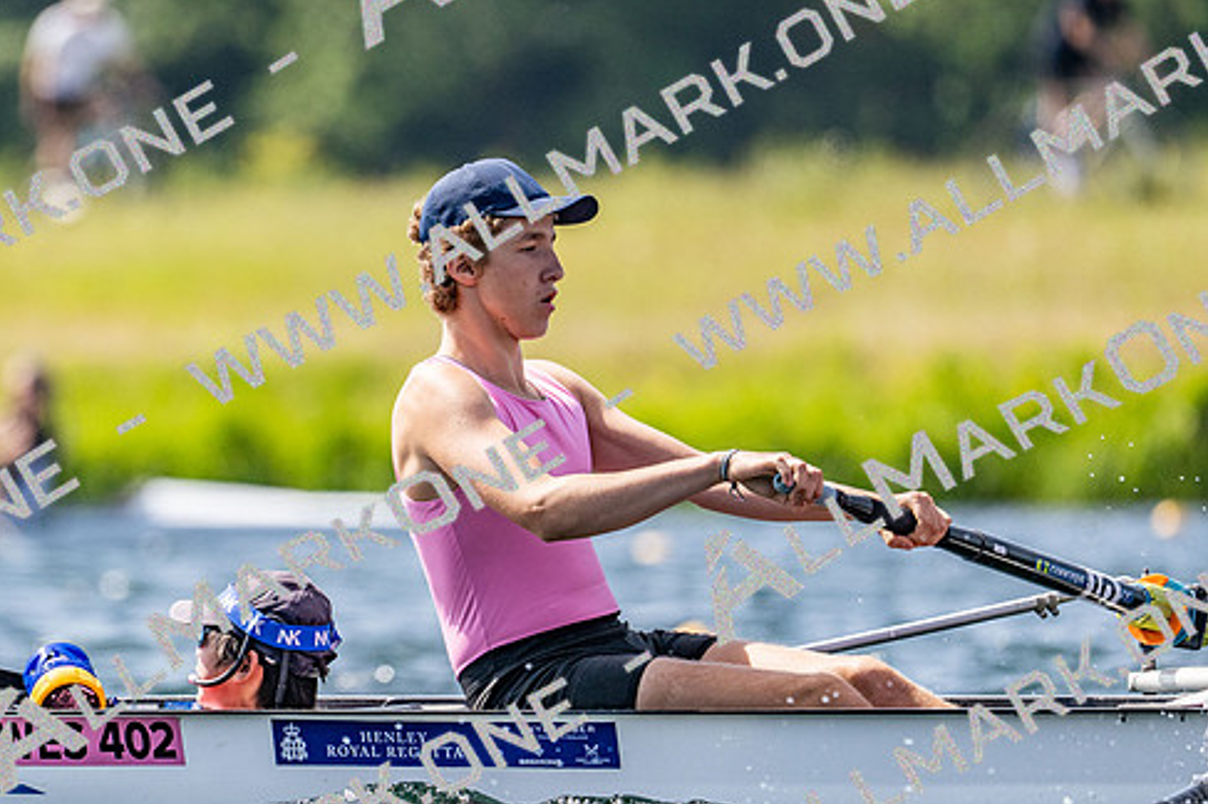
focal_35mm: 715
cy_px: 412
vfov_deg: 1.9
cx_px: 491
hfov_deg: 2.9
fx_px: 23975
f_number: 4.5
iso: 320
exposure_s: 1/2500
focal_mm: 400
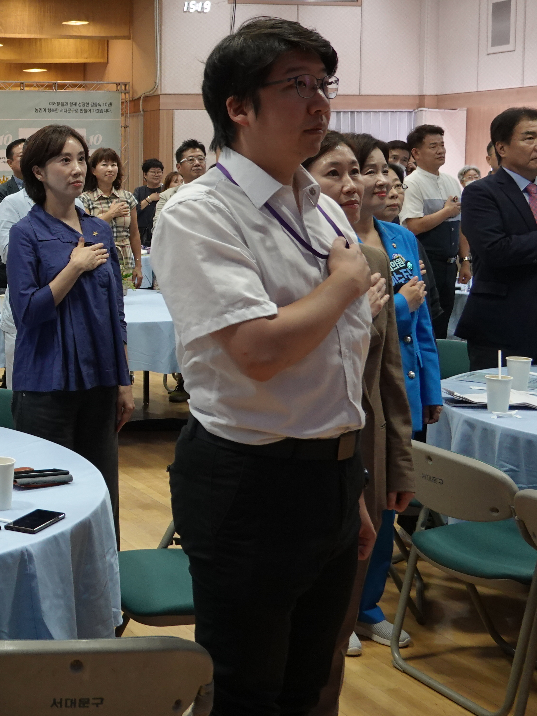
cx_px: -94
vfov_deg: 33.1
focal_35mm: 58
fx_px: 1200
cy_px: 283
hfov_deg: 23.3
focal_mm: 12.25
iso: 500
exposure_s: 1/40
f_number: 3.5
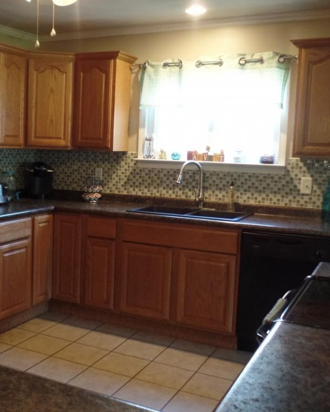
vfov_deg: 40.3
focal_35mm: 46
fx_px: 562
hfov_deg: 31.9
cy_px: 204
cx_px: 69
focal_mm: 6.2
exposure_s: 1/15
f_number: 3
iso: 400
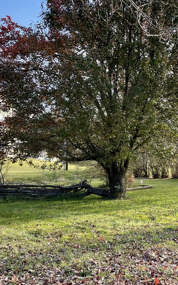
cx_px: 215
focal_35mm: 51
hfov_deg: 23.2
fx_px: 396
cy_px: 163
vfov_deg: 39.5
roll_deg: +0.5
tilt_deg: -2.2
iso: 32
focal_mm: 5.1
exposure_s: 1/930
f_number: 1.6
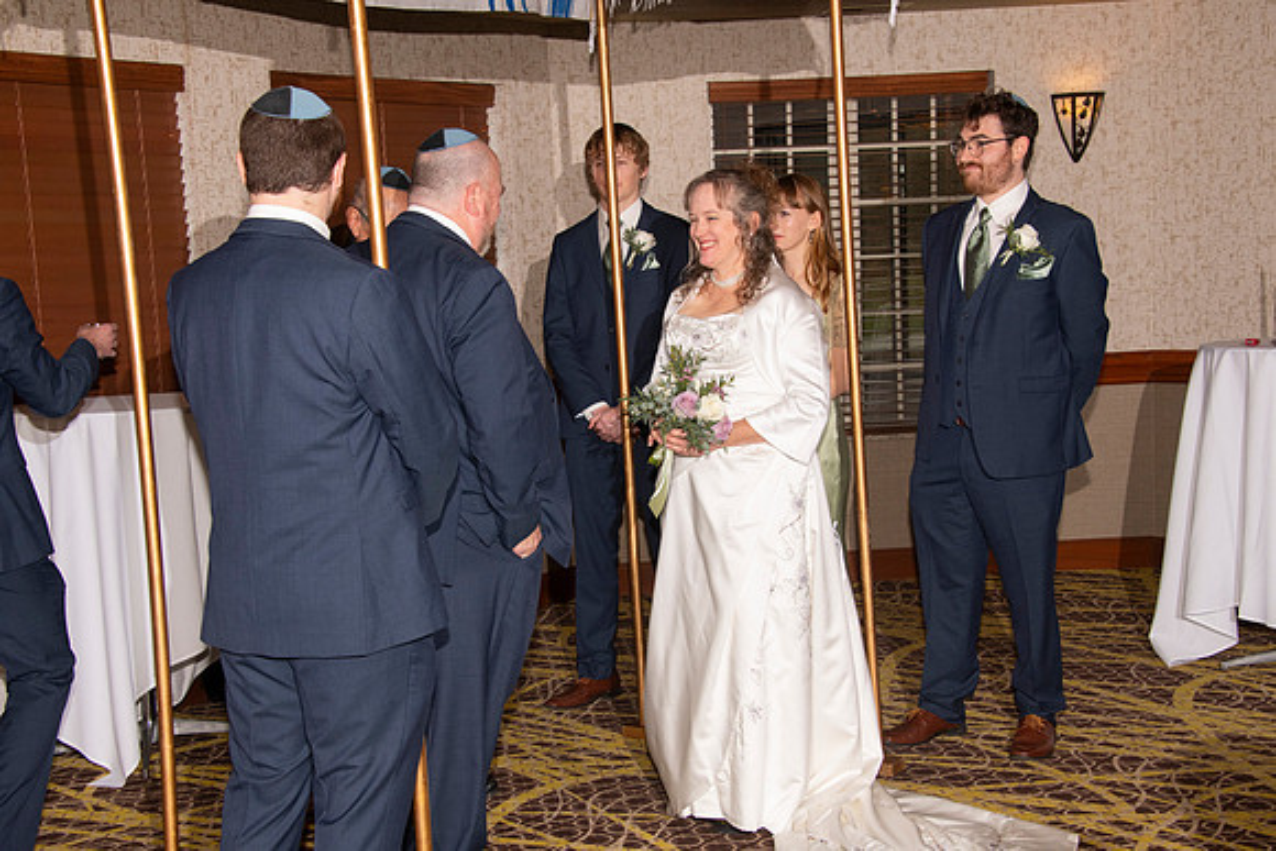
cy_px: 426
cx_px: 638
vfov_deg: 24.2
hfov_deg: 35.6
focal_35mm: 56
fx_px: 1985
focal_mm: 56
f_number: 9
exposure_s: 1/160
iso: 1000
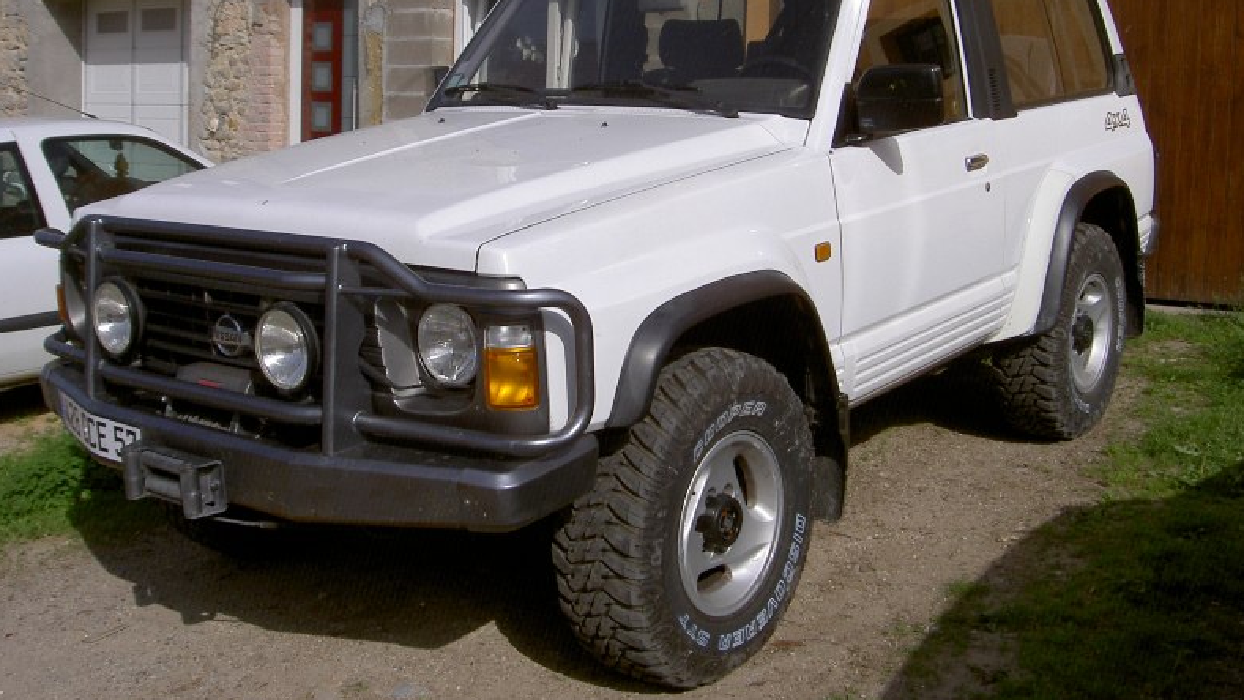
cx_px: 620
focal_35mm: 43
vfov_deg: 27.7
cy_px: 281
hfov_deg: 47.4
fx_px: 1419
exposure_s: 1/2000
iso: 100
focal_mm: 8
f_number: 4.7
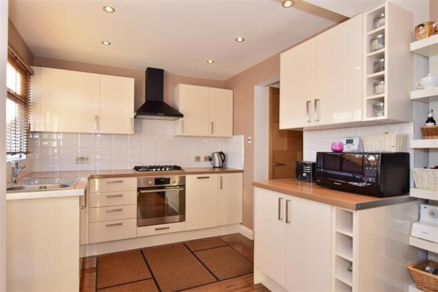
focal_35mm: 20
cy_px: 146
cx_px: 219
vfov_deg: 63.2
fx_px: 237
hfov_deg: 85.4
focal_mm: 13
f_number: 7.1
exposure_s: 1/30
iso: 400
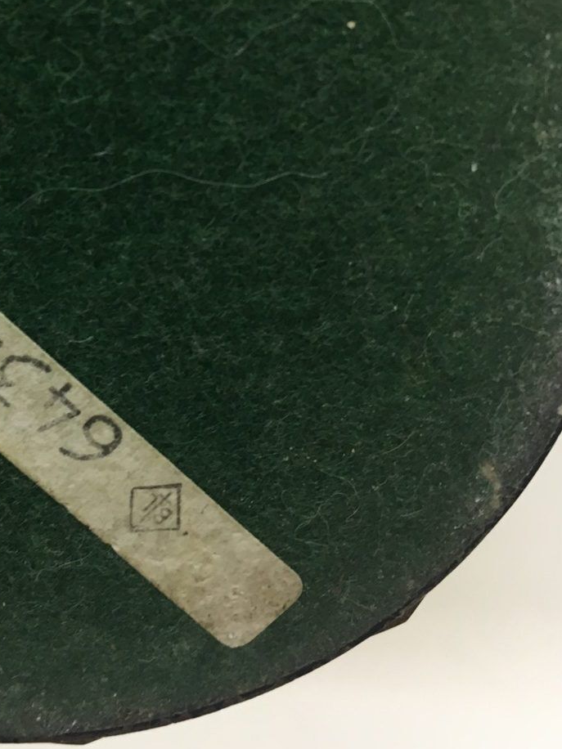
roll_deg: -2.6
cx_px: 121
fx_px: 1234
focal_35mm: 57
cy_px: 221
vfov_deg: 33.3
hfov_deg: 25.3
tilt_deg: -13.7
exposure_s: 1/33
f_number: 2.2
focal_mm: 4.15
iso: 40
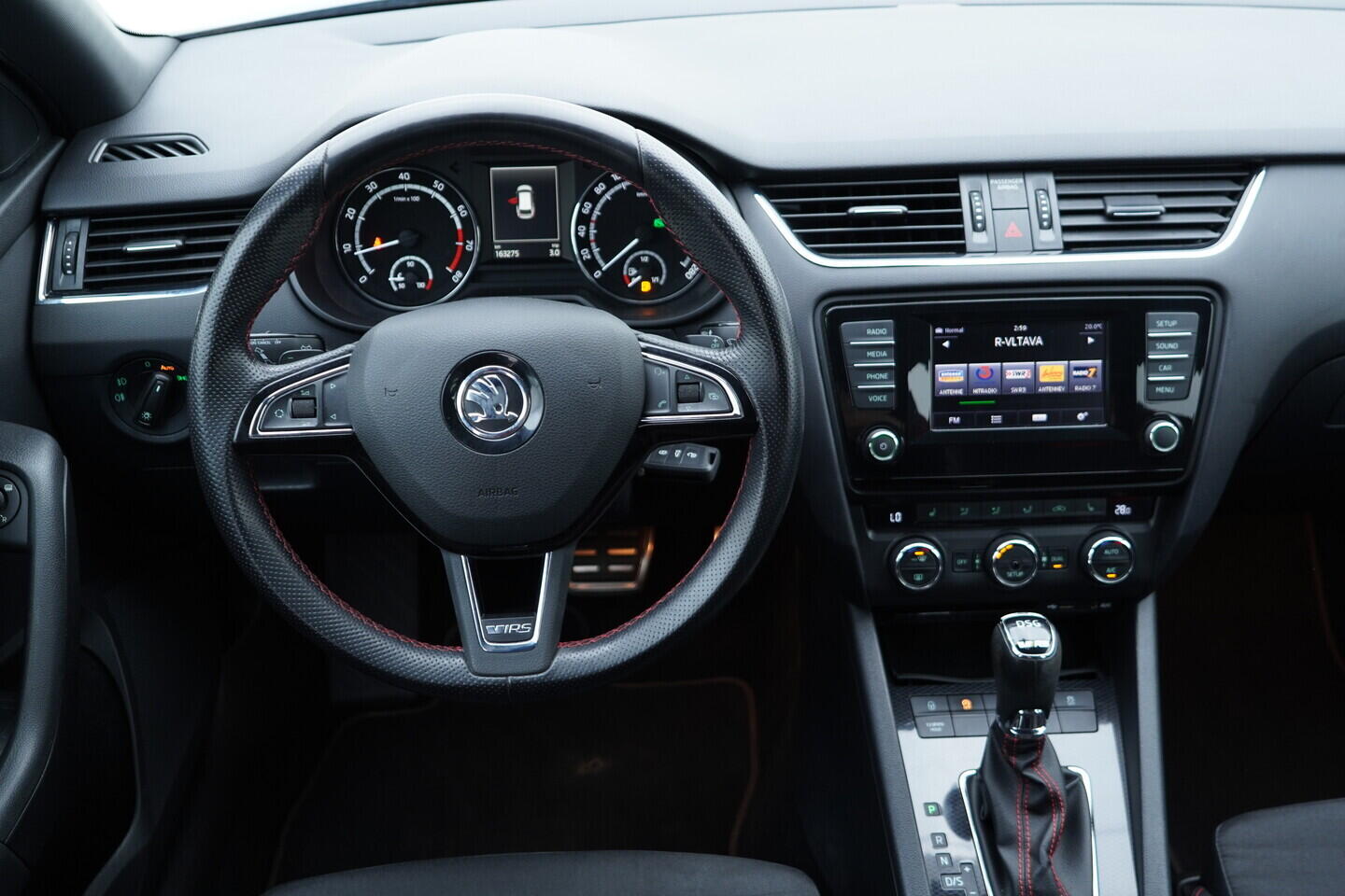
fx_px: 1345
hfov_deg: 53.1
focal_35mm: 36
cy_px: 448
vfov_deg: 36.9
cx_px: 672
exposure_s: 1/40
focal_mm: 24
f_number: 2.8
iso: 320
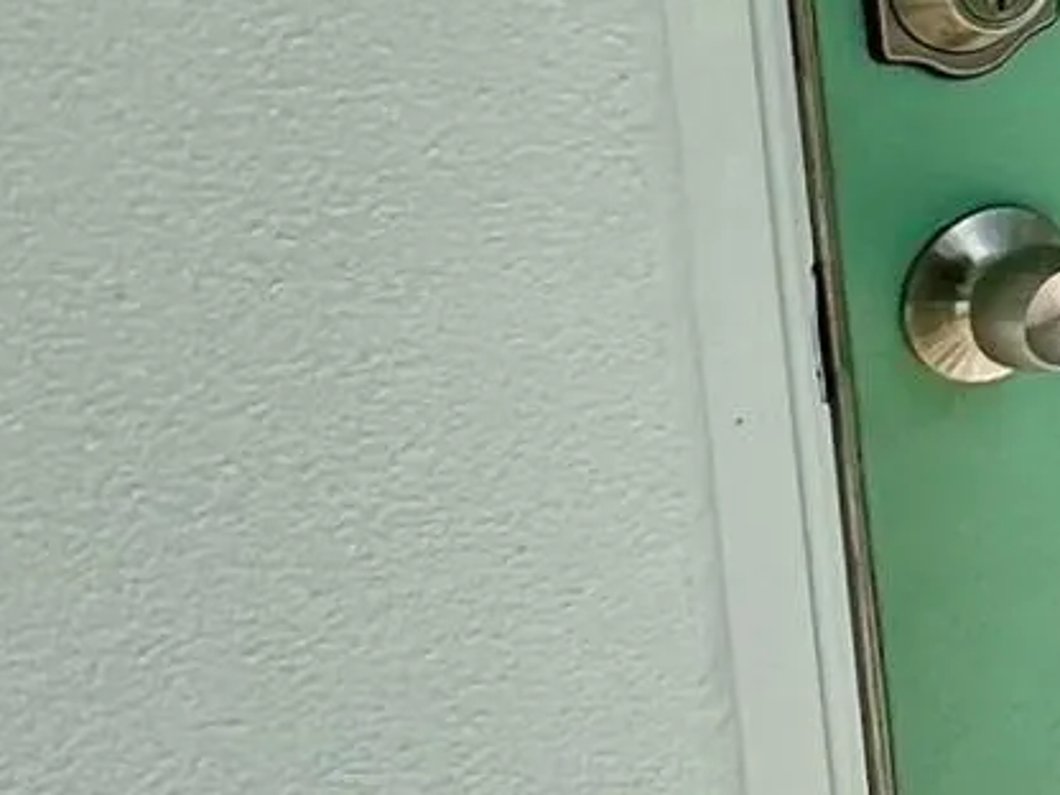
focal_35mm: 90
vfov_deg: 15.2
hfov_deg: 14.5
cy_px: -392
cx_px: 2525
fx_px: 2756
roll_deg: +2.2
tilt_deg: -5.2
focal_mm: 1.57
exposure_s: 1/649
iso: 32
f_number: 1.8
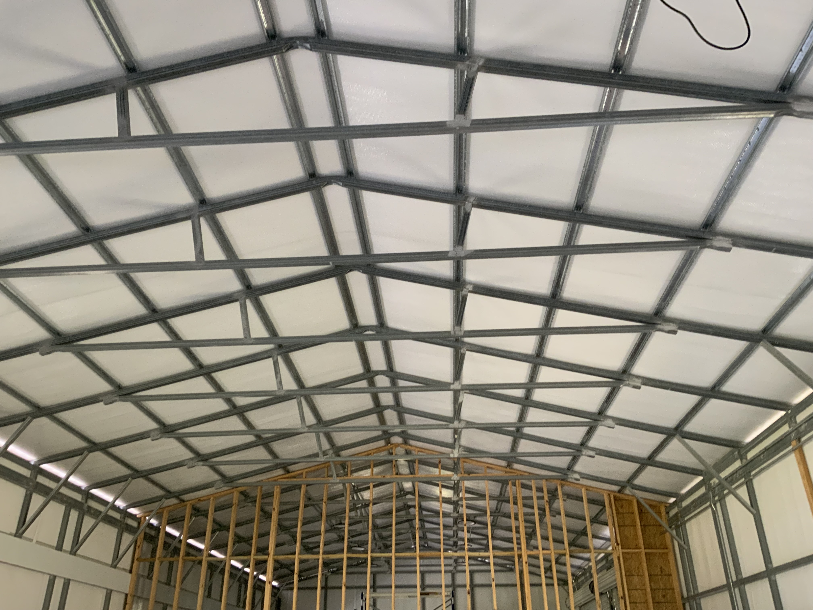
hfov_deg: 61.7
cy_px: 305
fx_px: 681
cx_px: 406
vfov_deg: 48.2
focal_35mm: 29
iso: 160
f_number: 1.8
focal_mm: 3
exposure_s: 1/60
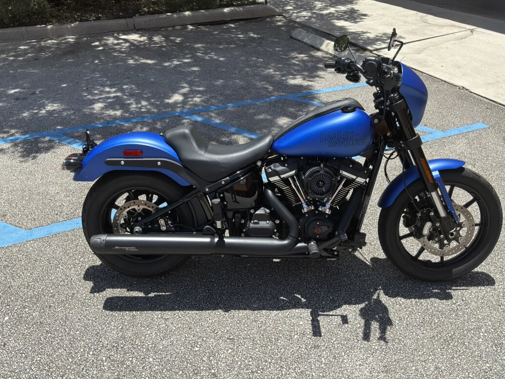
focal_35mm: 29
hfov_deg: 61.6
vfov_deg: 48.2
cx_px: 257
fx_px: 423
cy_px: 189
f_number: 1.8
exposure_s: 1/6536
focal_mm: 3
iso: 125
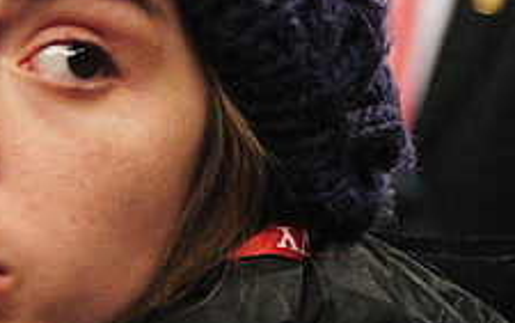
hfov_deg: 8.9
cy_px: 93
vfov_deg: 5.9
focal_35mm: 222
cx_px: -492
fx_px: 3118
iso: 800
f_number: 2.8
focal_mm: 48
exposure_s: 1/400
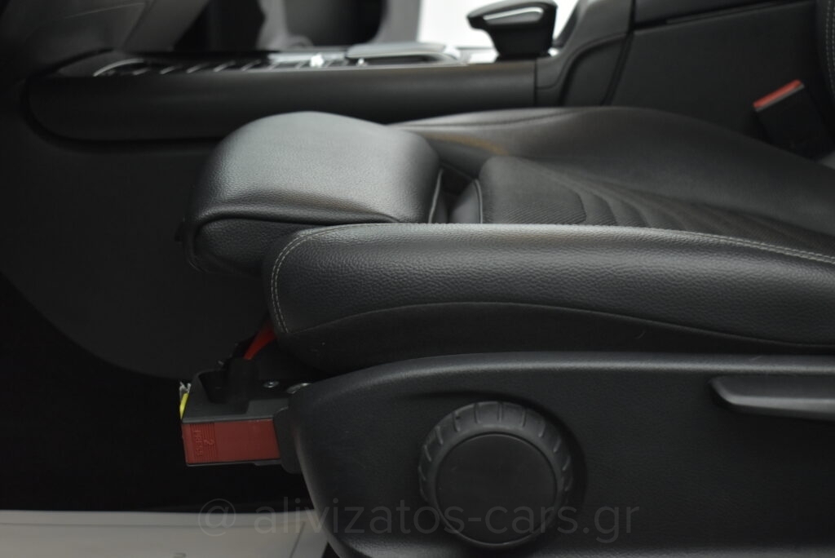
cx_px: 418
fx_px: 1253
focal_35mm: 54
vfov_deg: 25.1
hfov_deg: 36.9
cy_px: 279
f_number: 4.8
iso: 1600
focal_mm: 36
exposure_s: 1/60
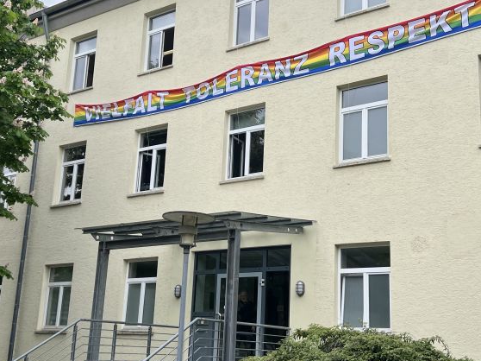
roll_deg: -1.5
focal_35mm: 47
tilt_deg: +19.1
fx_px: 653
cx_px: 254
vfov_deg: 30.9
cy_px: 188
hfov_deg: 40.4
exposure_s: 1/1869
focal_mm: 5.7
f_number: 1.5
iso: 50
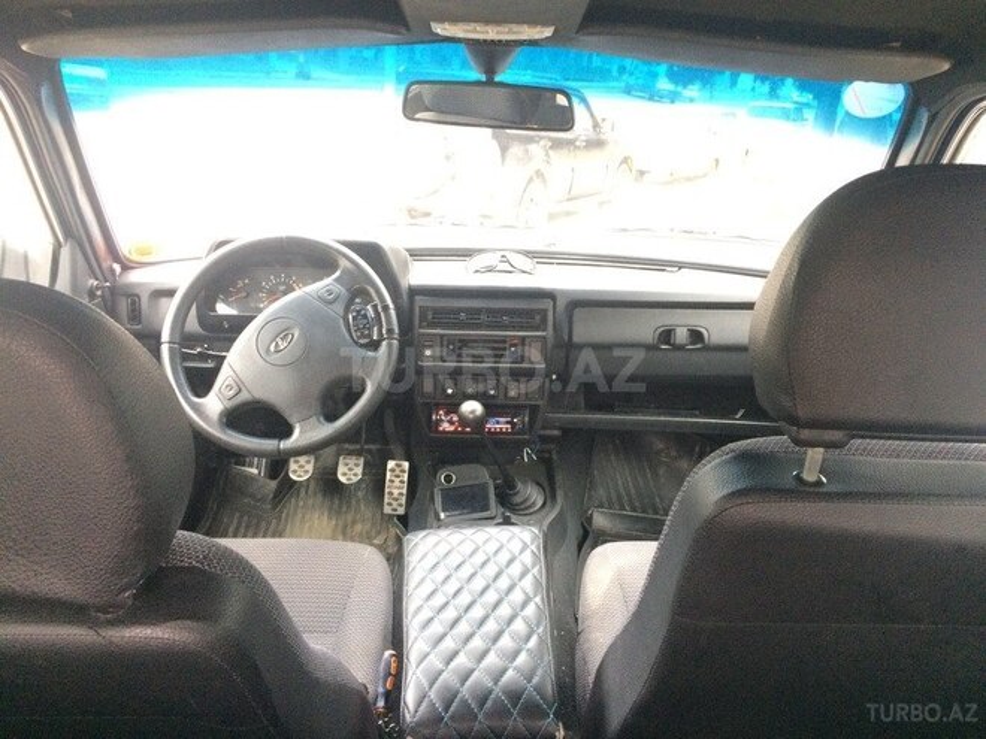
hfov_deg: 61.7
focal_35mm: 29
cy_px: 370
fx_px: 826
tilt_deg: -19.7
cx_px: 493
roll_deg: -8.8
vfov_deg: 48.2
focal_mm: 4.15
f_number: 2.2
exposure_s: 1/33
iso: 320
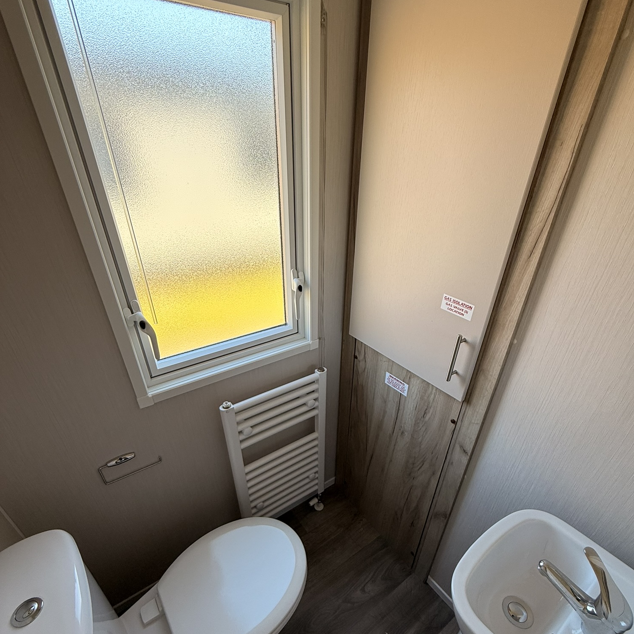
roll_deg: -0.7
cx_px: 323
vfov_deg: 83.2
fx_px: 352
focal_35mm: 17
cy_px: 372
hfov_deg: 84.0
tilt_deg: -32.5
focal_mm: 2.22
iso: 64
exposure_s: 1/101
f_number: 2.2
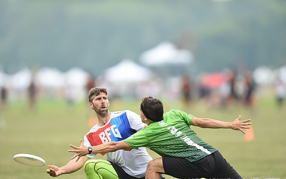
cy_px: 101
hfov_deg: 4.7
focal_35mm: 445
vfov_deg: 3.0
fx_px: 3469
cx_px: 136
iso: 400
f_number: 2.8
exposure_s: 1/1250
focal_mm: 400
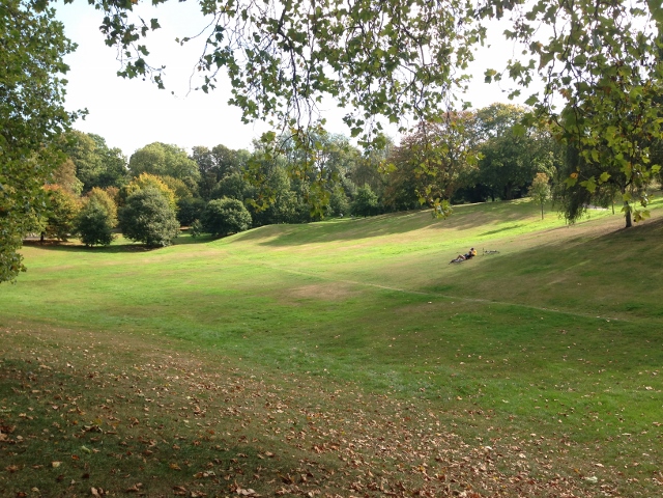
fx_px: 632
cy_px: 249
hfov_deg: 55.4
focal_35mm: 33
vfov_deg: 42.9
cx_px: 332
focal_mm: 4.12
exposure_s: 1/455
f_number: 2.4
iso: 50
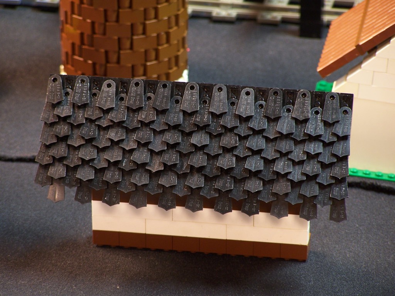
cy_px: 148
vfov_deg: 6.2
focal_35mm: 238
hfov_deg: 8.3
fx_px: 2716
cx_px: 198
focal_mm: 39.5
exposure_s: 1/2
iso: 80
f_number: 3.3
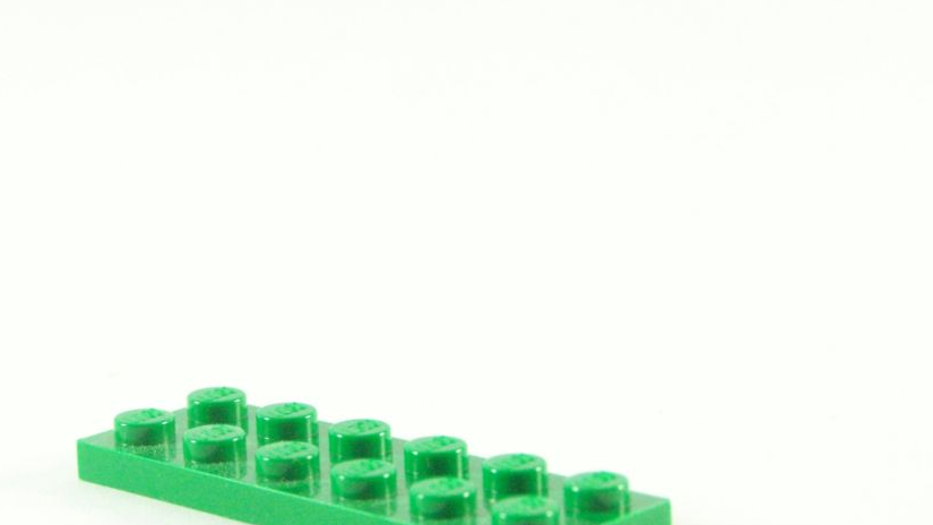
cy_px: 325
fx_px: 3513
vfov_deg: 8.5
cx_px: 400
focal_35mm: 142
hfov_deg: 15.1
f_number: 4
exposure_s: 1/60
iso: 400
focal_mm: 17.5
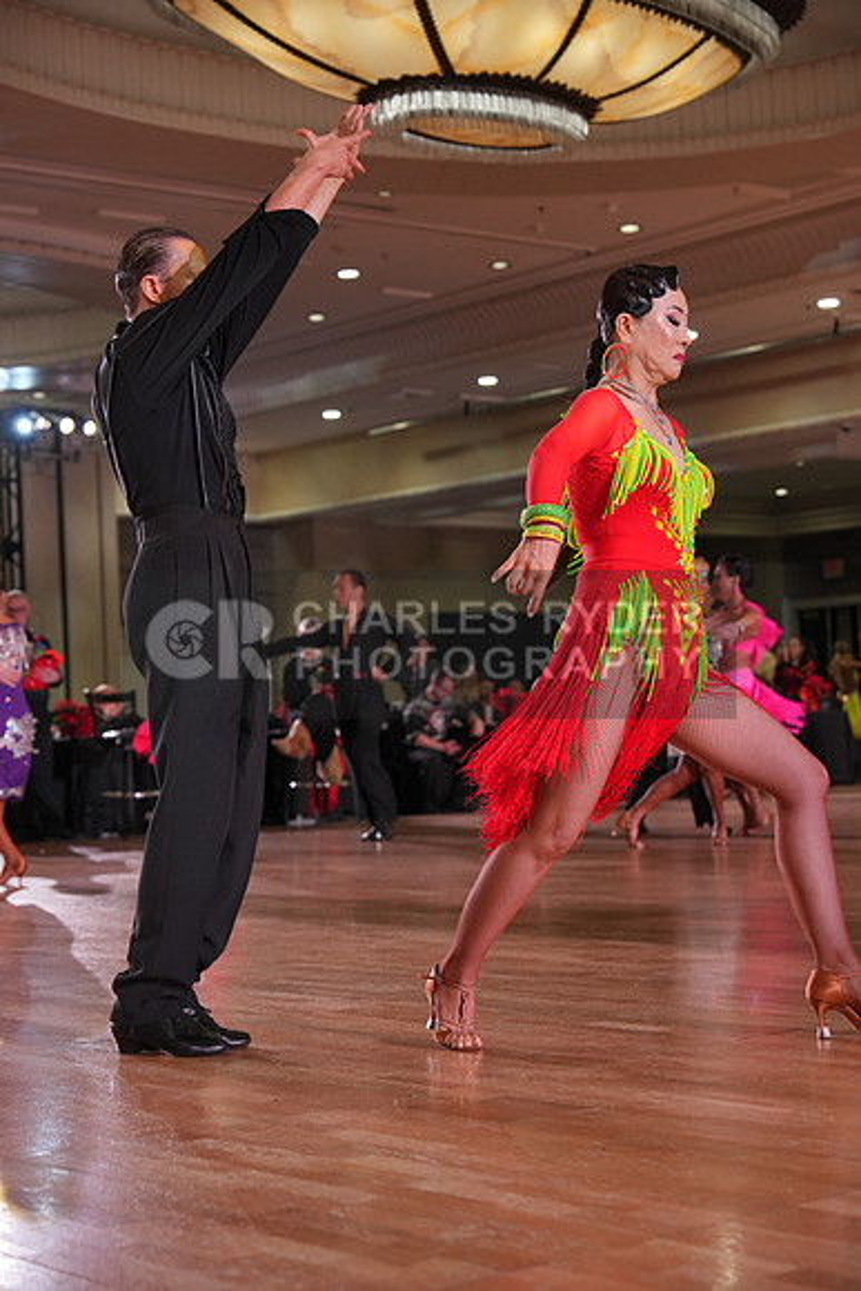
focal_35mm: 63
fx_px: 2259
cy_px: 646
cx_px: 430
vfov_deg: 31.9
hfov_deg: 21.6
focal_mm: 63
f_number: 4
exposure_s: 1/500
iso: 1600
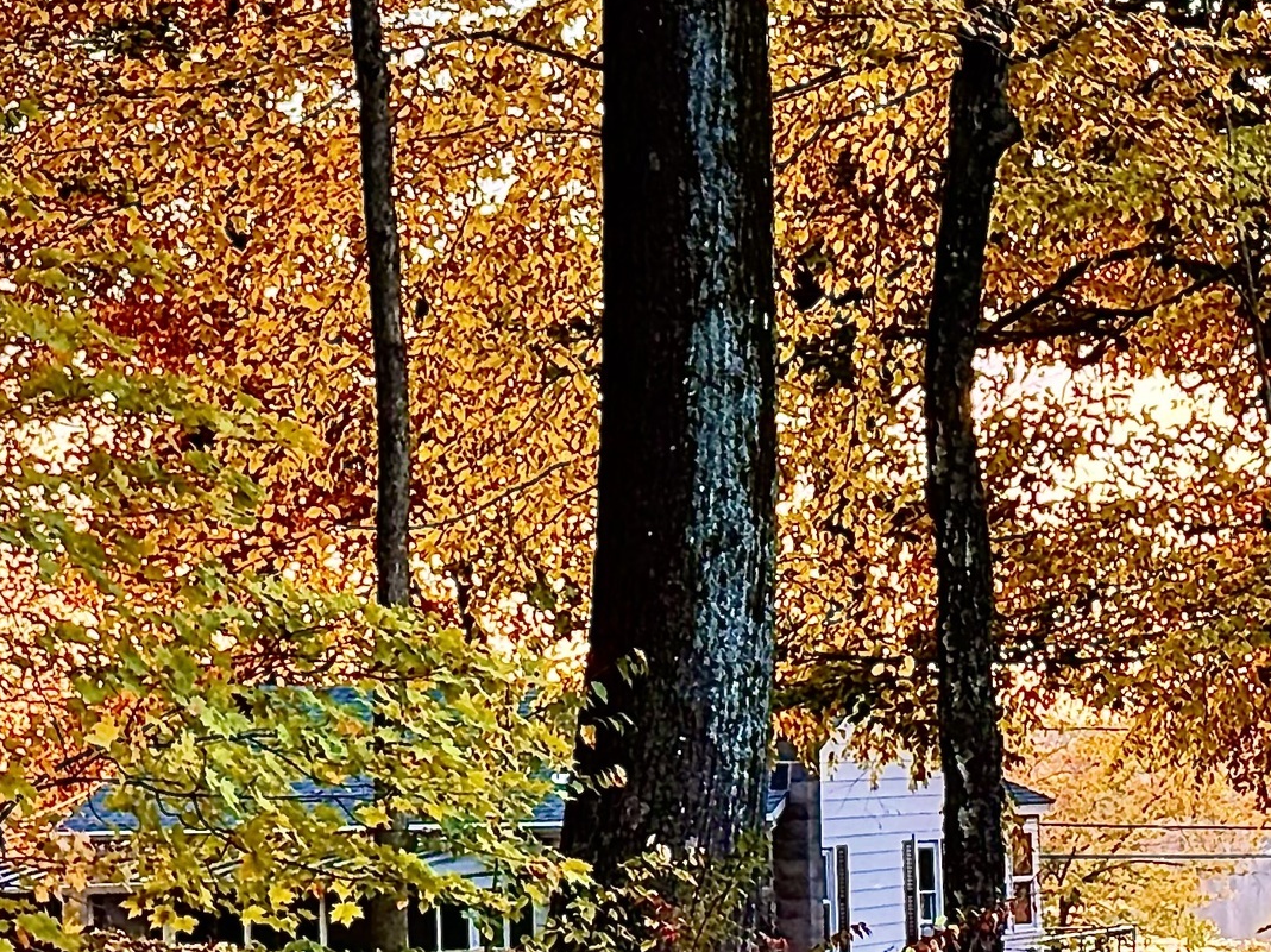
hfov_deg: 14.3
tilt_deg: +1.3
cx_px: 798
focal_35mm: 138
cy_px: 629
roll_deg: +2.3
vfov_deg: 10.7
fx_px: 5065
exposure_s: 1/59
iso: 250
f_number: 1.78
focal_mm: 6.76
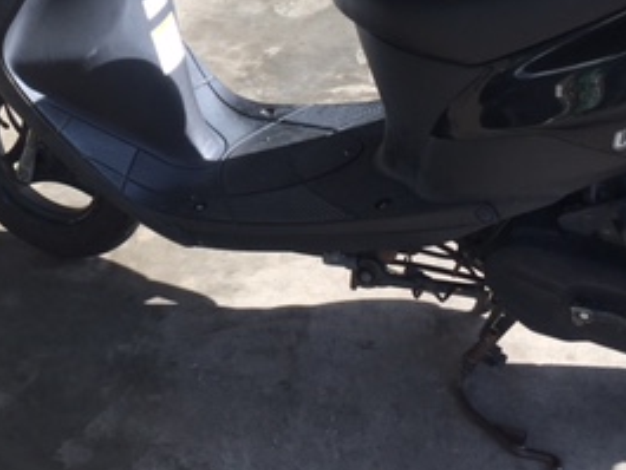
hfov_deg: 26.9
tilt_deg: -25.9
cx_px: 80
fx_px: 1266
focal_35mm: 70
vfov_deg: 20.3
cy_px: -5
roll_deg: +10.6
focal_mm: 4.15
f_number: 2.2
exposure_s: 1/409
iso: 25
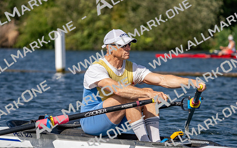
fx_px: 1324
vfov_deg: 6.4
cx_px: 119
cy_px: 76
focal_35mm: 205
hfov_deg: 10.2
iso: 125
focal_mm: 200
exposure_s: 1/1600
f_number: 5.6
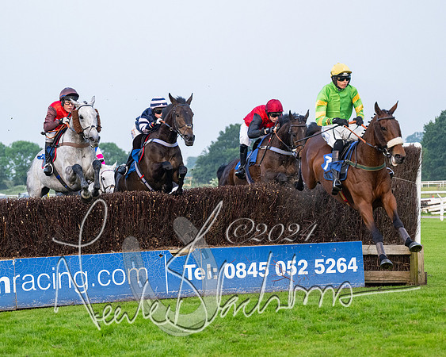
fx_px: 1730
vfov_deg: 11.8
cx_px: 231
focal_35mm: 131
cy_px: 166
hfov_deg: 14.7
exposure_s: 1/2000
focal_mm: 98
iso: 1250
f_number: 4
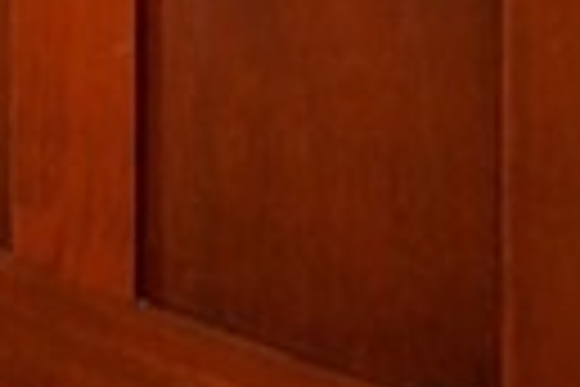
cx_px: -1209
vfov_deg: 8.9
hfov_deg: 10.6
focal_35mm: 127
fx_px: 2046
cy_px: -745
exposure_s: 1/4
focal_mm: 16
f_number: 8
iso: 400
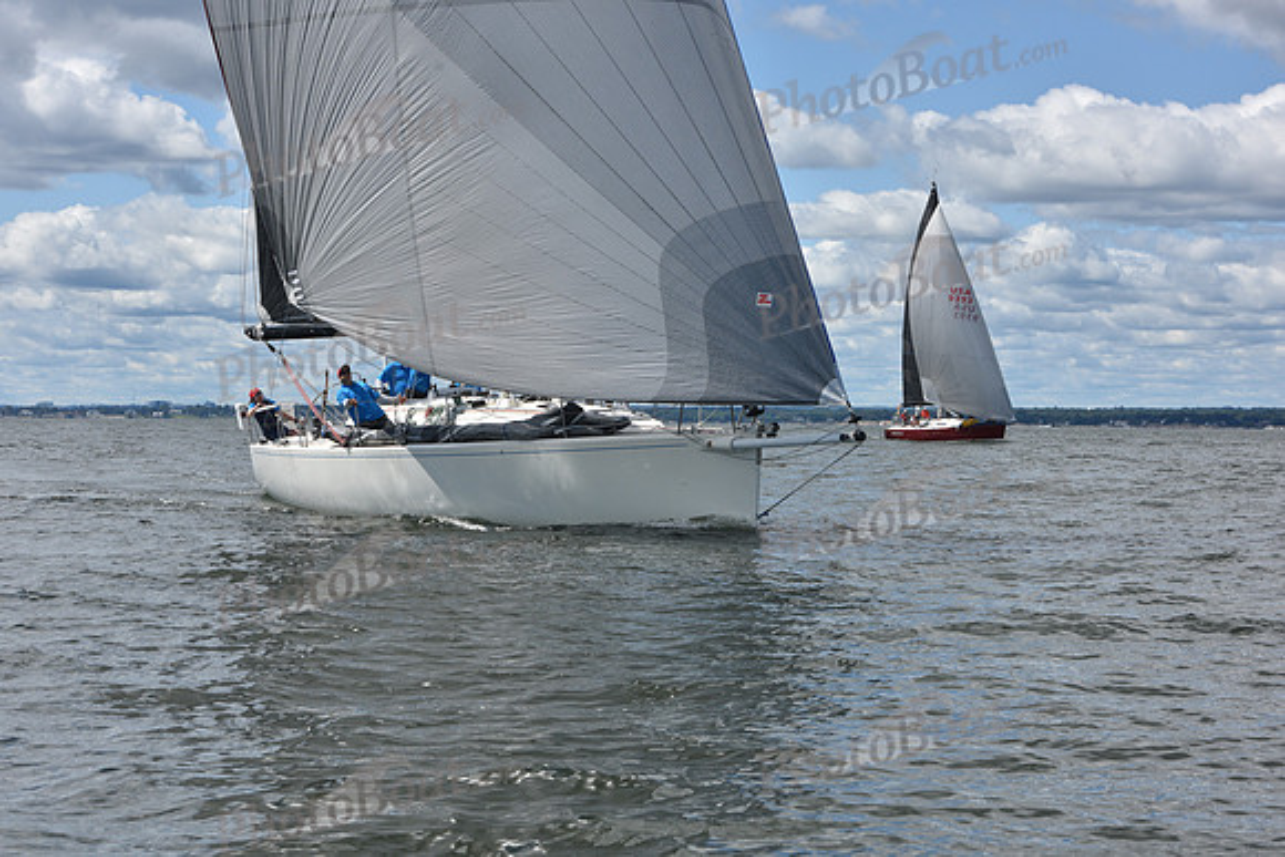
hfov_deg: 28.8
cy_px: 428
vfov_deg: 19.5
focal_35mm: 70
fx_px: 2499
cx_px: 642
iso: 250
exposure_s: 1/800
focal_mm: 70
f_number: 10
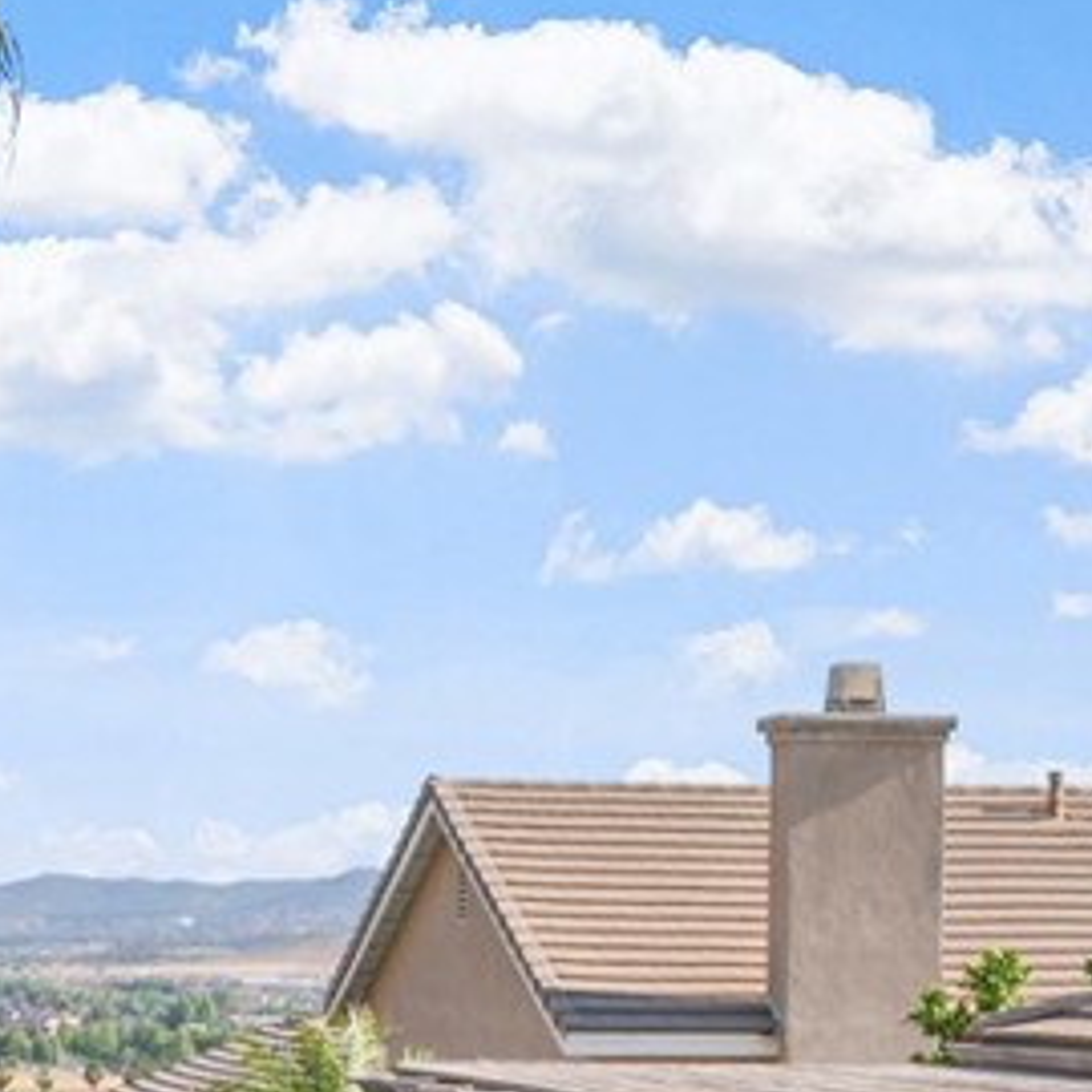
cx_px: -170
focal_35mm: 113
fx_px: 4033
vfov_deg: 15.2
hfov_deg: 15.0
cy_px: 1066
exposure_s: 1/160
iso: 320
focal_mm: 35
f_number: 16
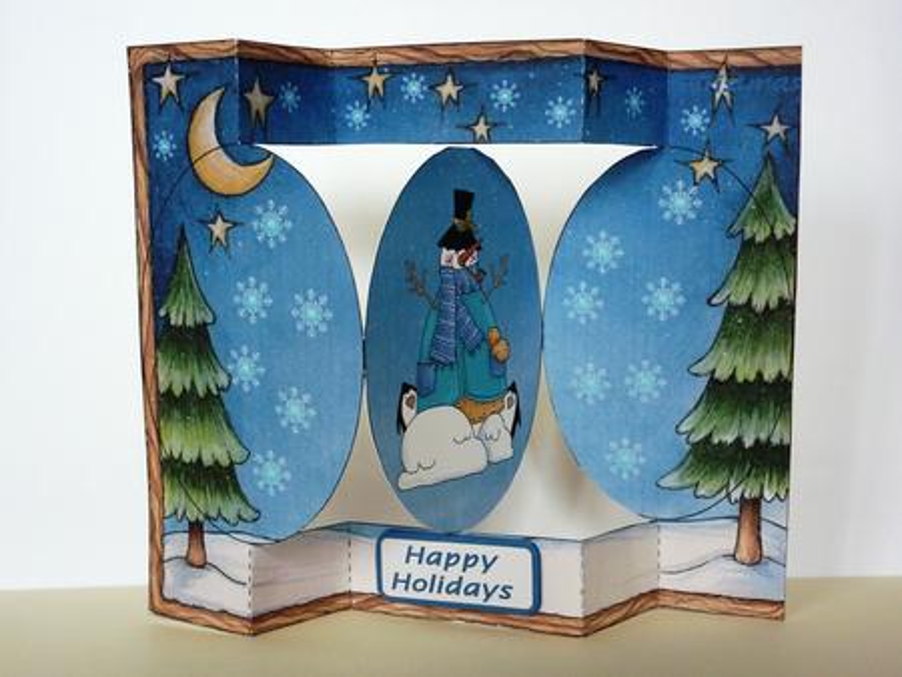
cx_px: 451
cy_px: 338
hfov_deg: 46.8
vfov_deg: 36.0
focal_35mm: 40
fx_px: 1043
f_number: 3.6
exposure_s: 1/10
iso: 400
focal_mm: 6.5
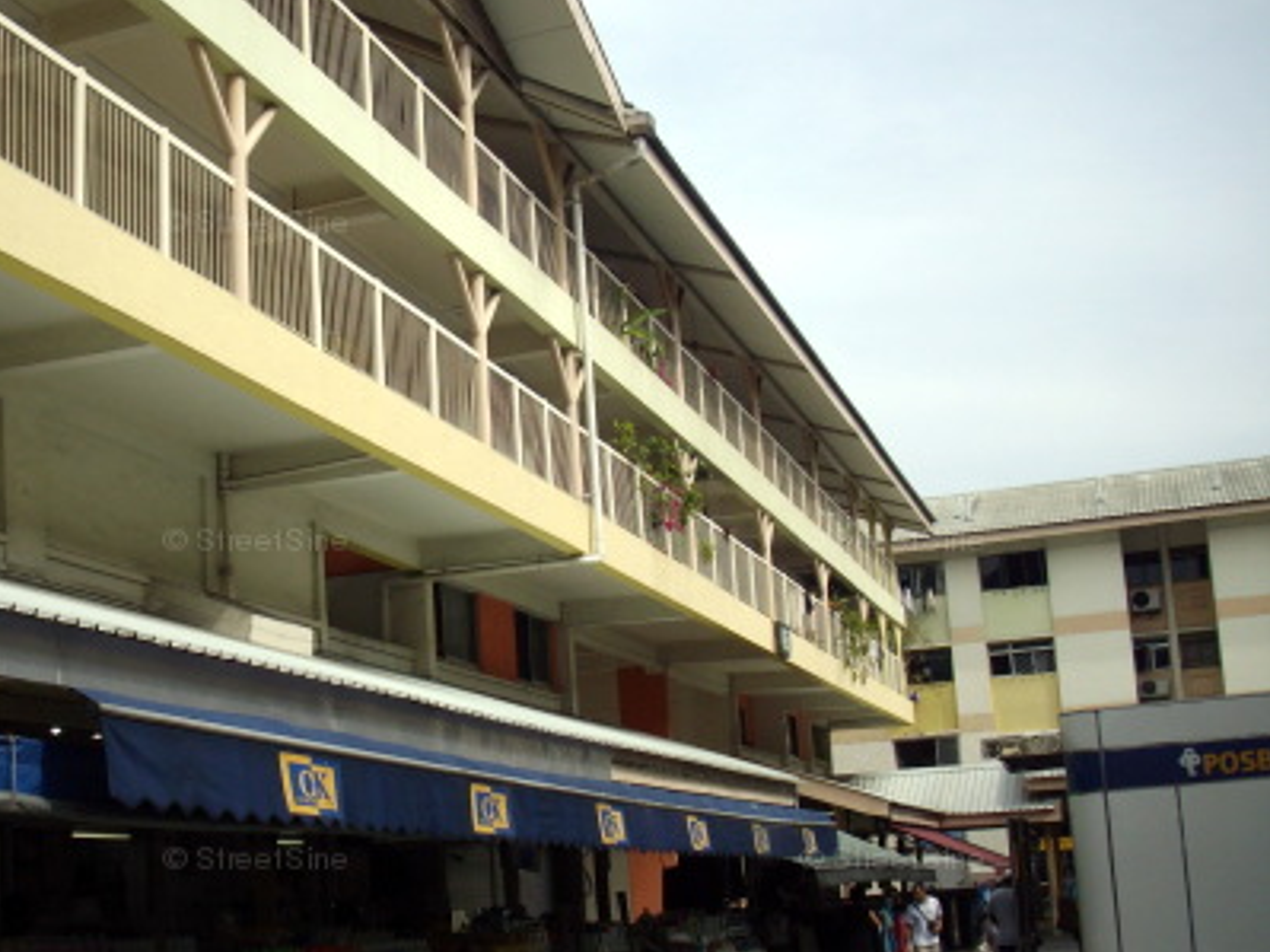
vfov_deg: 28.5
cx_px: 401
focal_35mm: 51
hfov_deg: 37.0
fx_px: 1871
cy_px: 544
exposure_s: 1/320
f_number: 5.6
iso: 80
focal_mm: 6.2
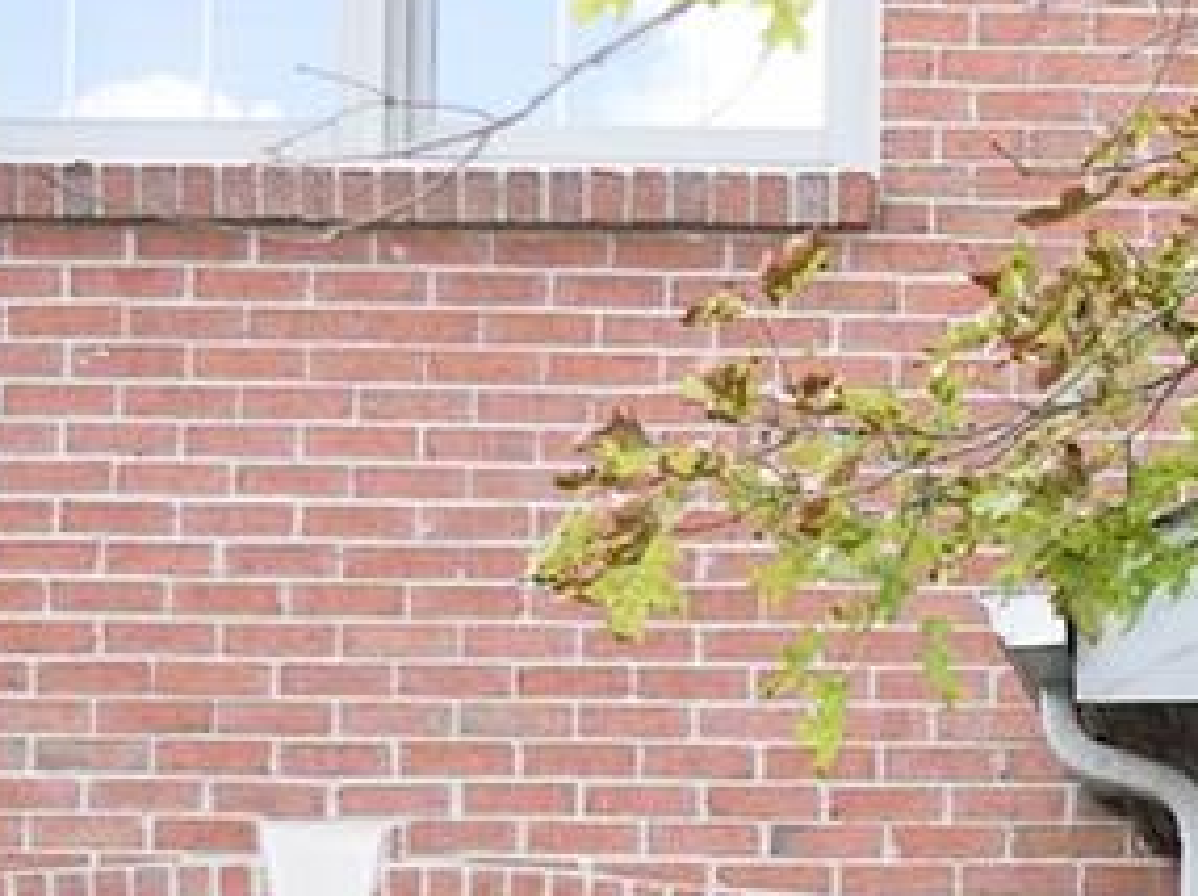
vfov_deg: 8.0
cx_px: 2086
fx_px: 6249
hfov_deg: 10.4
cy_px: 1390
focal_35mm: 181
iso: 400
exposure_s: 1/160
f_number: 6.3
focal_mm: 35
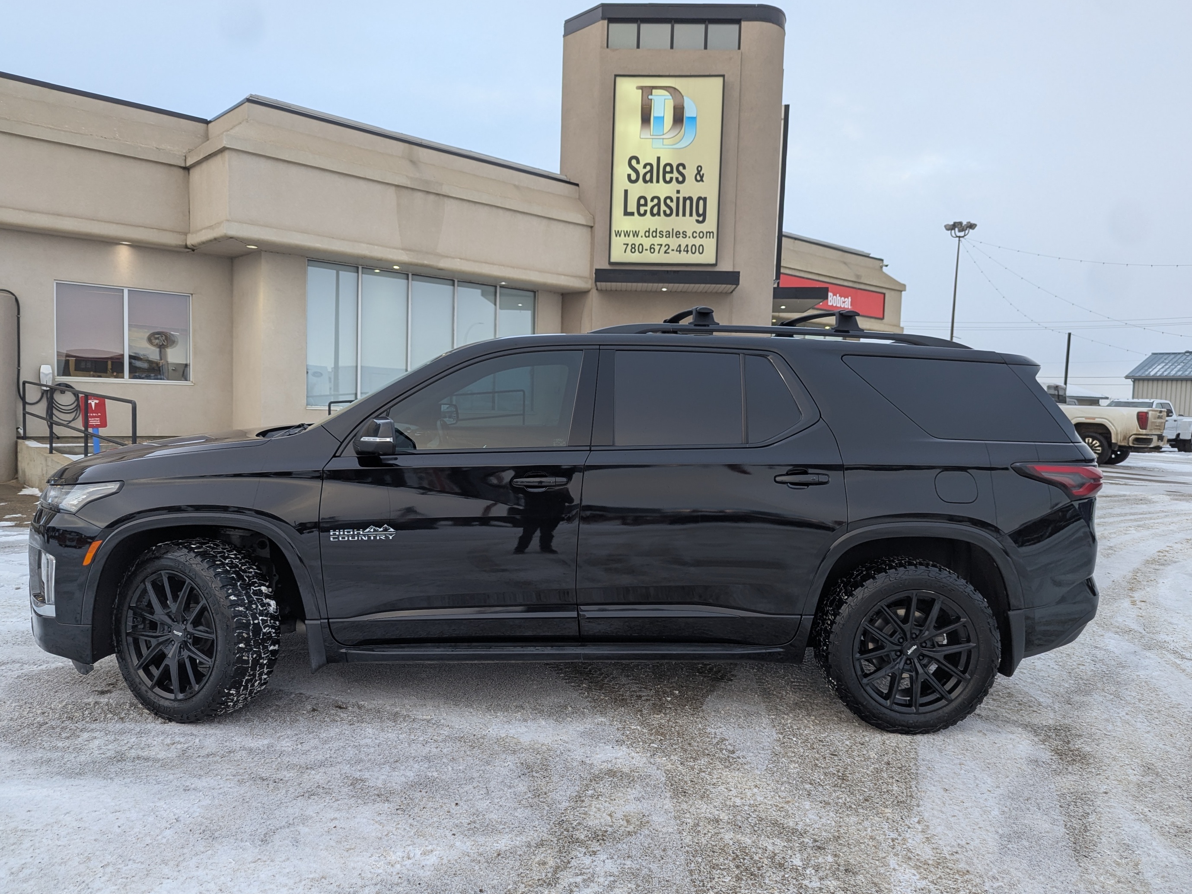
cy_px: 448
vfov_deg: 54.9
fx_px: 861
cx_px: 592
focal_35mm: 25
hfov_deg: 69.4
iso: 55
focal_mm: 6.81
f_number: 1.85
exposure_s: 1/120
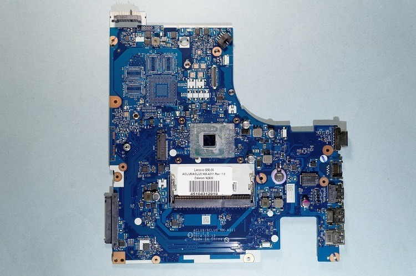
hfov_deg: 57.3
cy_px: 138
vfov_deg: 39.9
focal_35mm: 33
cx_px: 208
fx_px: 381
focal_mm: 22
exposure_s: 1/6
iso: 100
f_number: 8
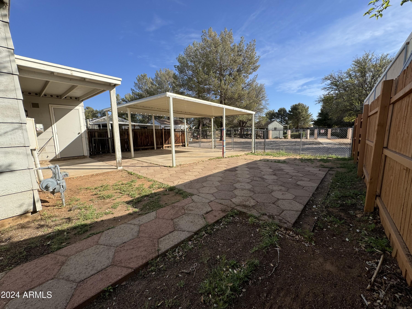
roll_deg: +1.4
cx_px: 206
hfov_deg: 102.1
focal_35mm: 14
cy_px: 154
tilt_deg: -8.0
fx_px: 167
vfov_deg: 85.7
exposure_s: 1/1236
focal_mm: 2.22
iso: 50
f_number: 2.2
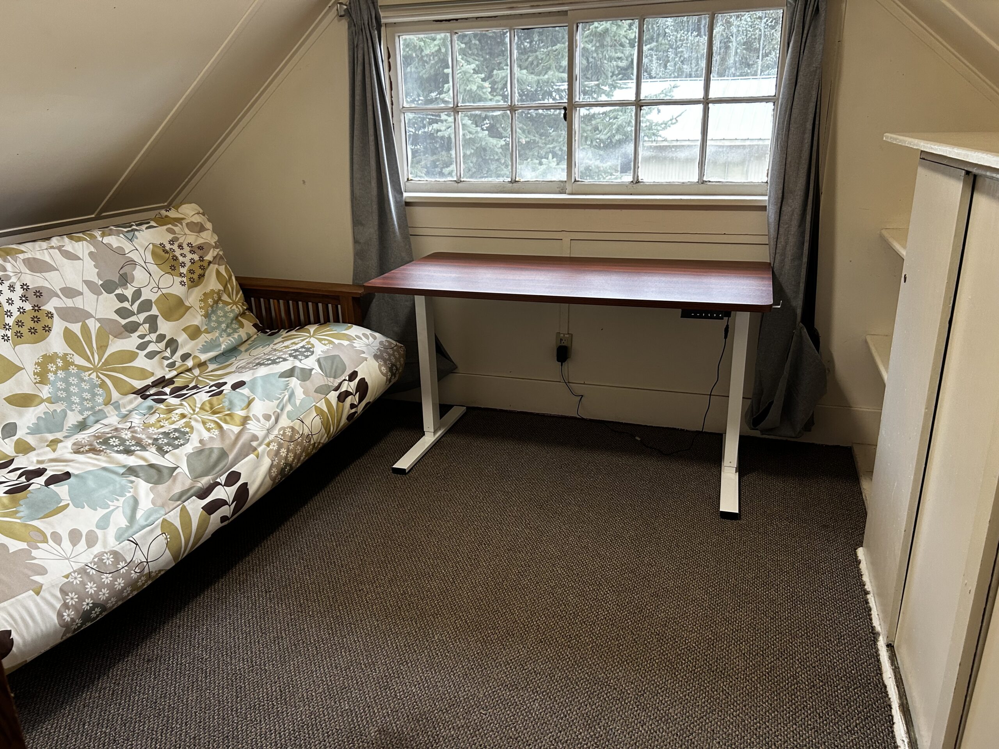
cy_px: 374
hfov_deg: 67.3
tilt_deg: -19.4
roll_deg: +1.8
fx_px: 750
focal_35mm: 26
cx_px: 500
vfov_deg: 53.1
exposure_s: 1/60
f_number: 1.5
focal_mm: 5.7
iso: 125
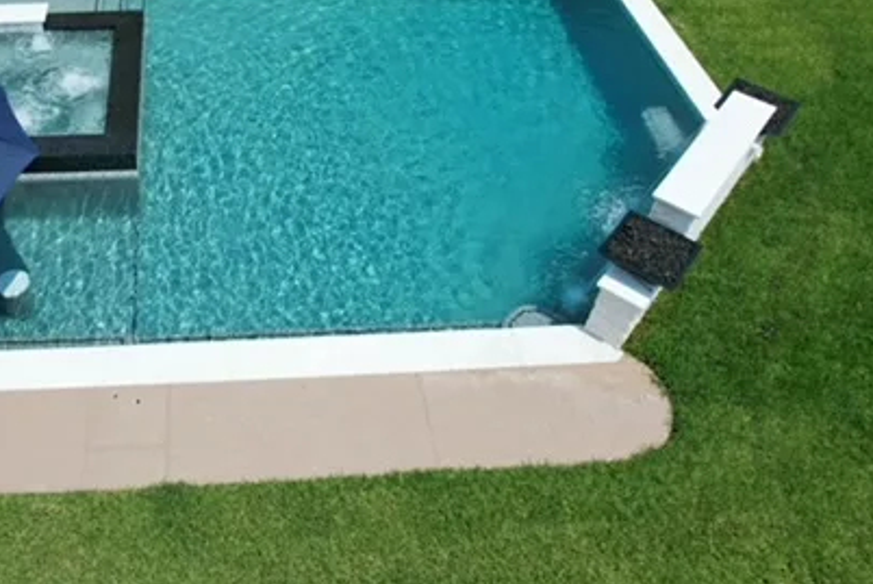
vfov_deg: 37.4
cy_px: 185
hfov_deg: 52.5
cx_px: 241
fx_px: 850
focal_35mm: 35
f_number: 2.8
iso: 150
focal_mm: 8.38
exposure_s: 1/1000
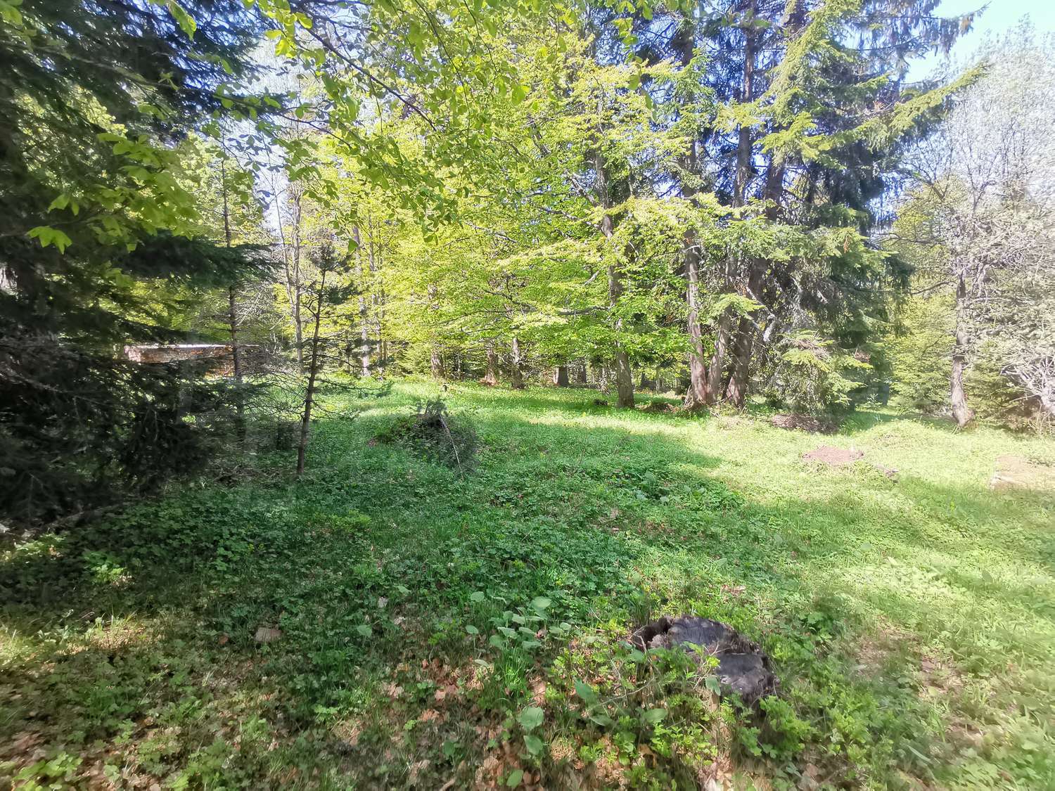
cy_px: 396
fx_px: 518
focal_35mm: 17
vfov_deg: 74.7
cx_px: 528
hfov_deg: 91.0
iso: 50
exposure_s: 1/268
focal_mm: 2.23
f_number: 2.2
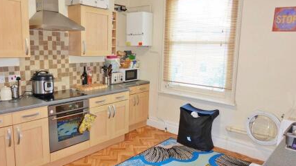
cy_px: 83
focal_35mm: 28
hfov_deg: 67.8
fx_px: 220
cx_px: 134
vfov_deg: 41.5
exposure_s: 1/30
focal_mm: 8.8
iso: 200
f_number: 1.8
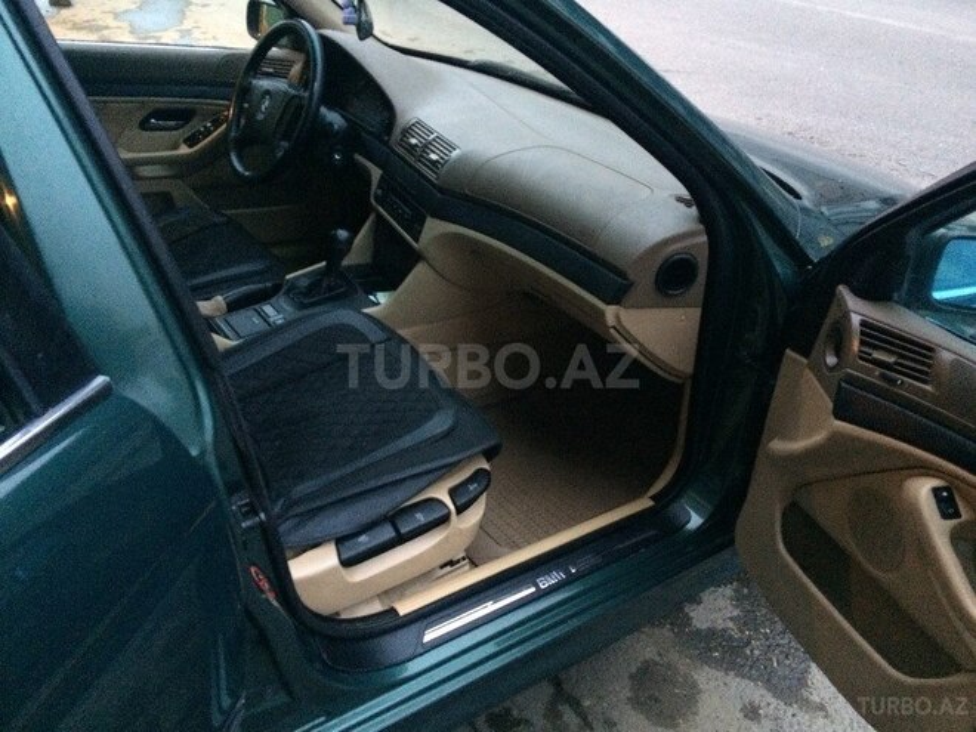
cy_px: 366
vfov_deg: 48.2
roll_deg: +1.8
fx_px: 818
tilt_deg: -33.4
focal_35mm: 29
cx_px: 488
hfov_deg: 61.7
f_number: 2.2
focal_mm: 4.15
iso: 400
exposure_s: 1/17
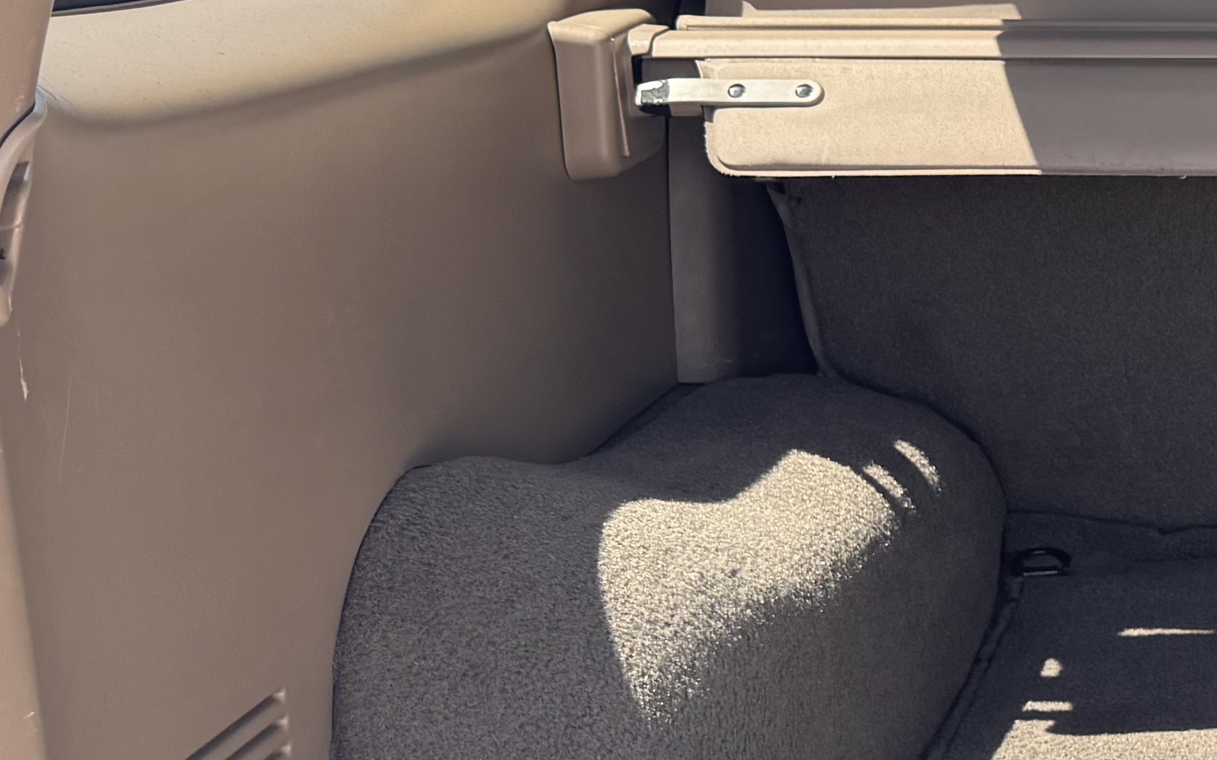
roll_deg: +1.3
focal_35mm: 77
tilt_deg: -13.3
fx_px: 2554
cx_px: 1746
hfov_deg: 22.7
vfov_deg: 16.9
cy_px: 268
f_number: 1.78
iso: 80
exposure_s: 1/394
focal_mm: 6.76
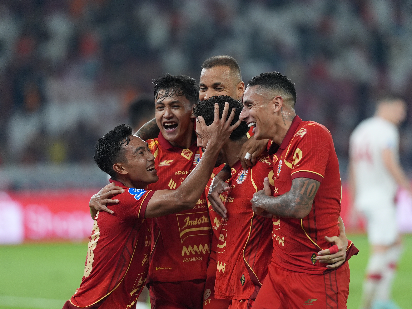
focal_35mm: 389
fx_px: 4630
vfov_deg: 3.8
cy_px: 178
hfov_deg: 5.1
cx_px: 231
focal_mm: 300
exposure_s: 1/1600
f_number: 2.8
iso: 2000
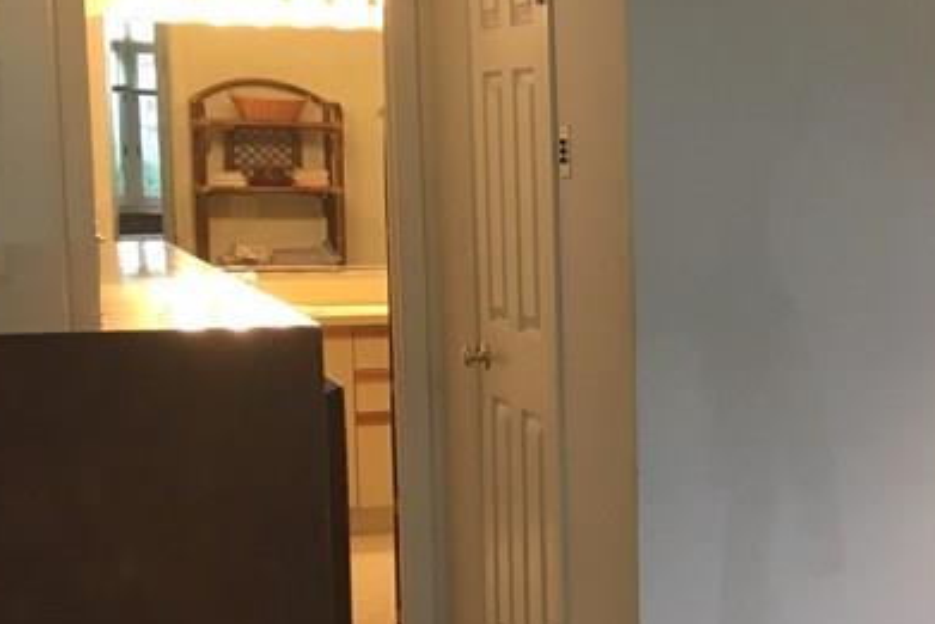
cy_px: 409
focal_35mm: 79
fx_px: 2052
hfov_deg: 23.0
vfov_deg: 17.3
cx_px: 1191
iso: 80
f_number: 2.2
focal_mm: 4.15
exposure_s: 1/30
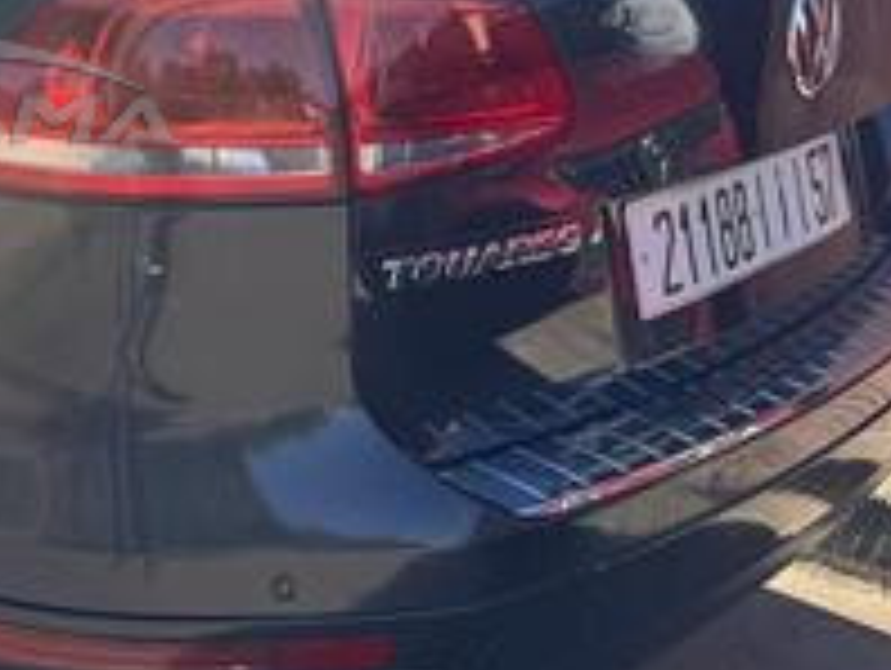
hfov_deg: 22.4
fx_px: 2036
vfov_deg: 18.4
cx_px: -225
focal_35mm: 79
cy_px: 52
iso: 80
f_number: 1.78
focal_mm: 6.76
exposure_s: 1/1395
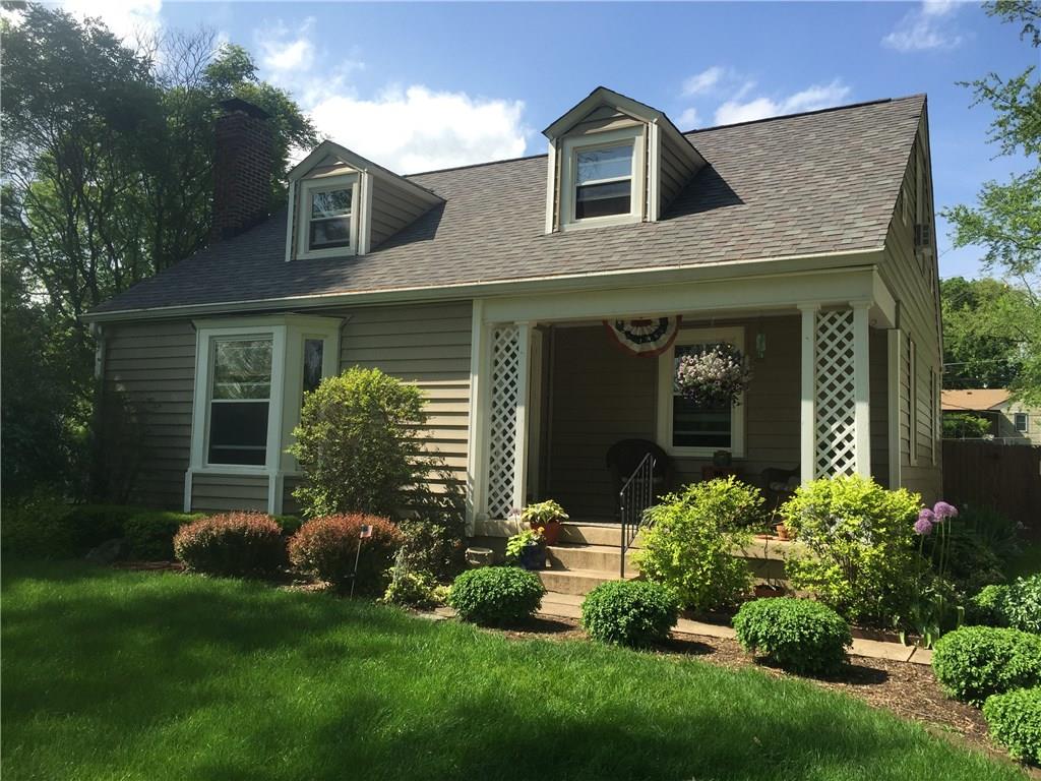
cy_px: 390
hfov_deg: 61.7
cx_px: 520
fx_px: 872
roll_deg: -2.2
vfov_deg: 48.2
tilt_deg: +3.8
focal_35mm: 29
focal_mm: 4.15
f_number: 2.2
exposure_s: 1/1199
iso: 32
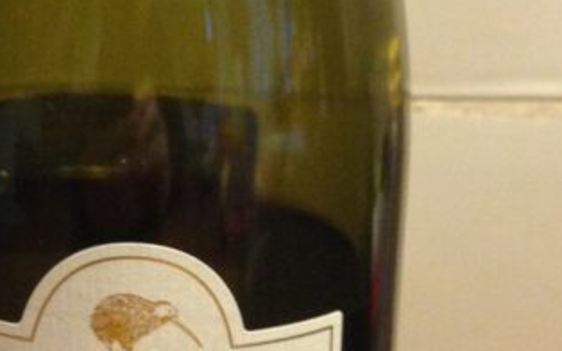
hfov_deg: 17.6
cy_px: -7
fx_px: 1745
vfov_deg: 11.4
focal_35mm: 114
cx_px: -75
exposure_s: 1/20
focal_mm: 4.12
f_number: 2.4
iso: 250
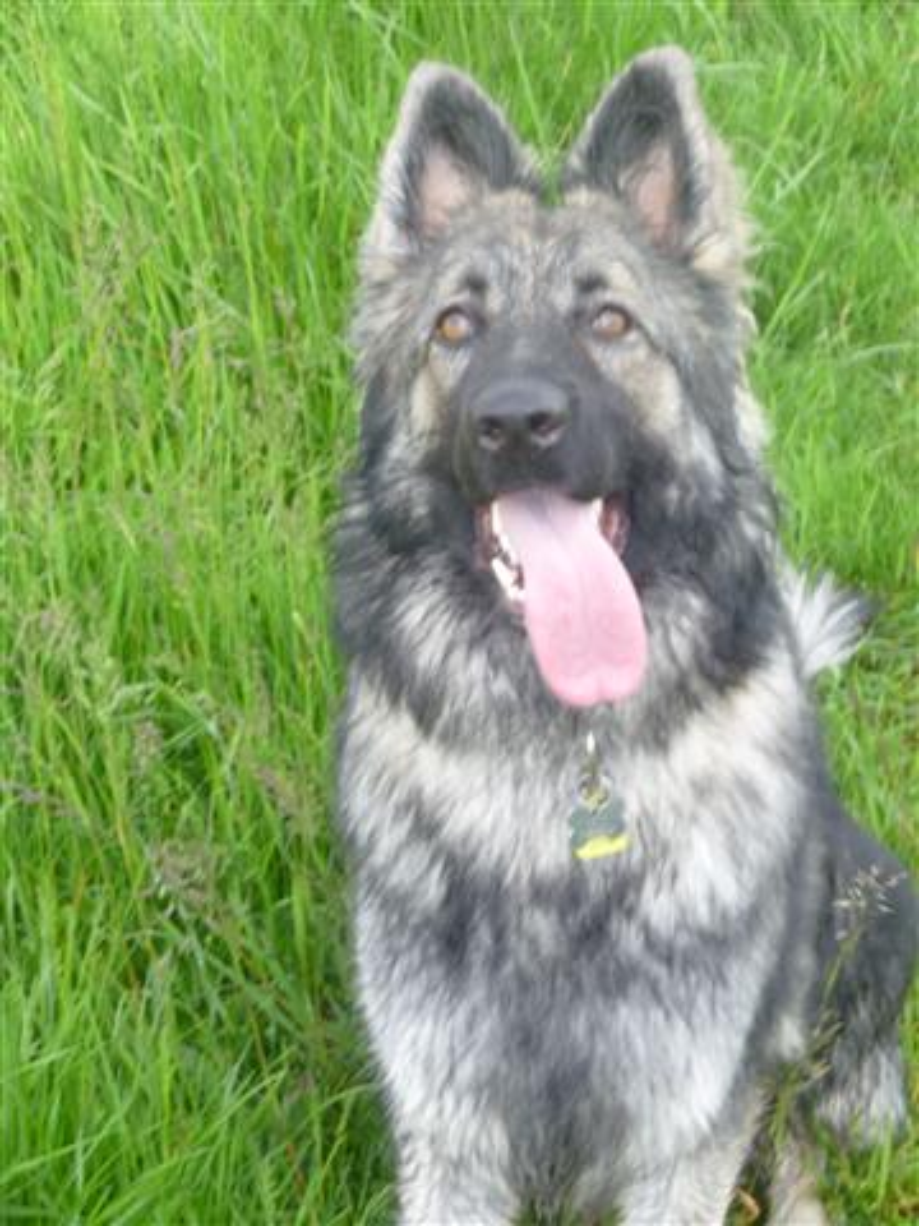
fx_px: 2513
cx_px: 460
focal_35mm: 71
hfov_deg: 20.7
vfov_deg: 27.4
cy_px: 613
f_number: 4.8
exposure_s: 1/40
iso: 100
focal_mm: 12.7
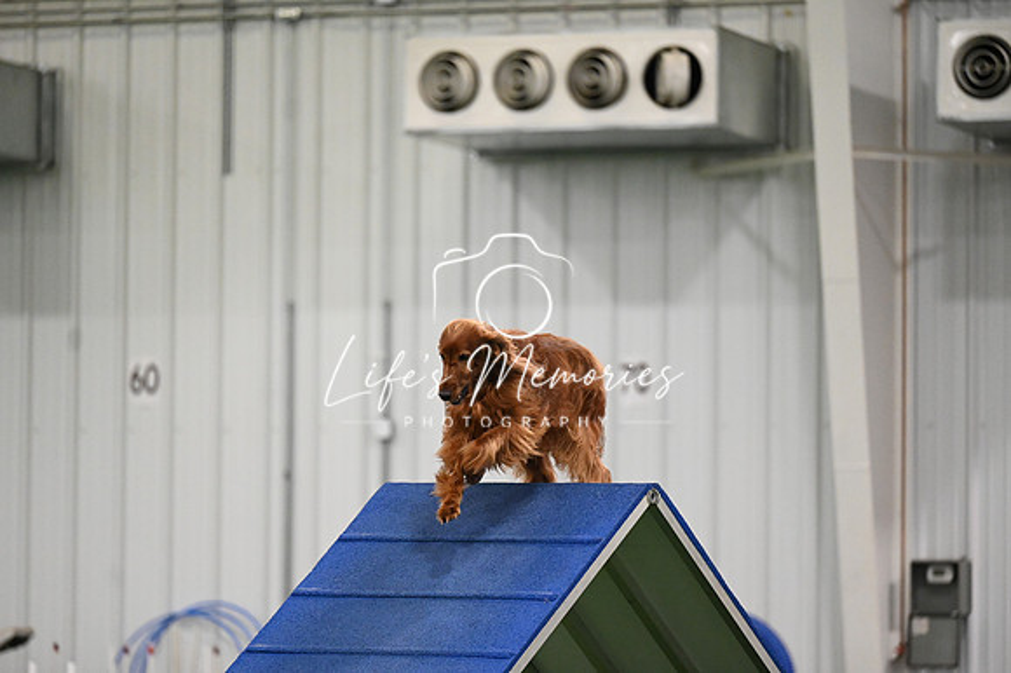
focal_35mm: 200
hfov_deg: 10.3
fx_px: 5613
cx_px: 506
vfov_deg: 6.9
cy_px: 336
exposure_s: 1/1000
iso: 8000
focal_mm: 200
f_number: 3.2
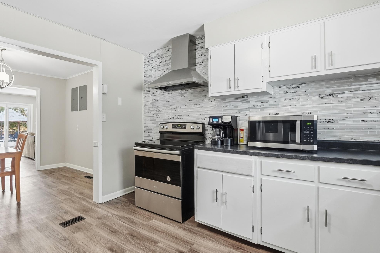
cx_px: 148
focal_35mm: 19
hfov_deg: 85.6
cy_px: 128
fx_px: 200
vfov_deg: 64.5
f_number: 4
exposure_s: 1/80
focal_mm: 10
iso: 100
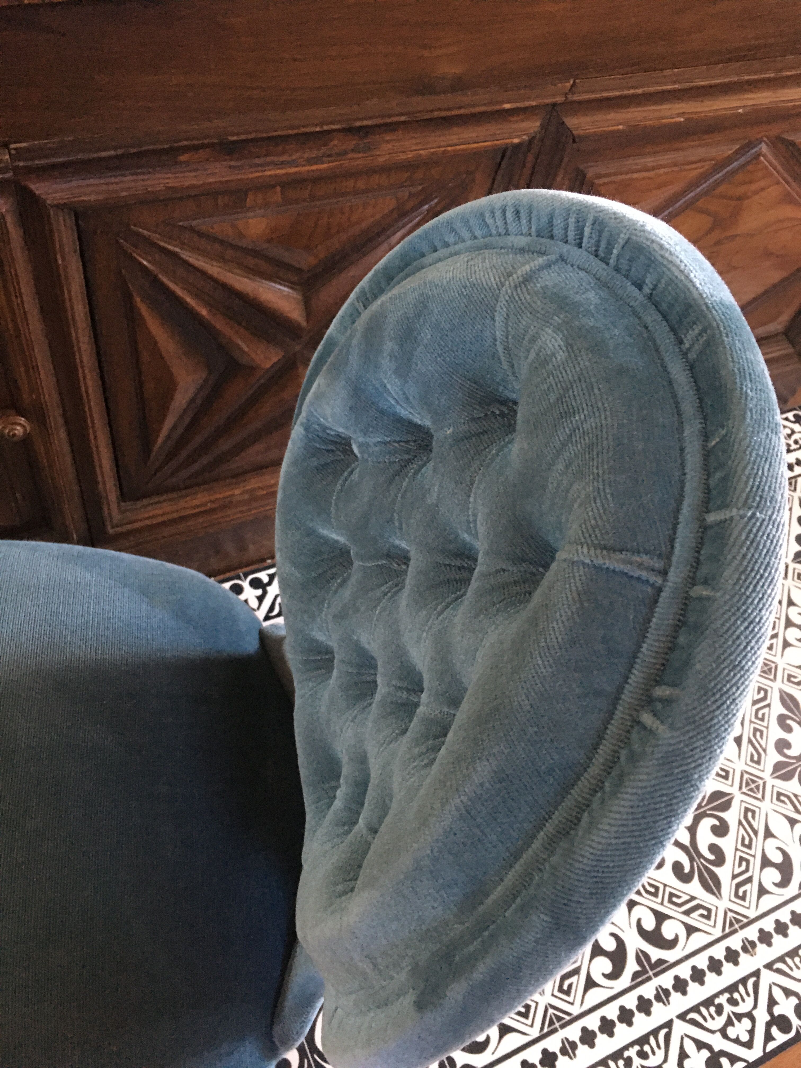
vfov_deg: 61.7
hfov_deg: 48.2
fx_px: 895
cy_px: 534
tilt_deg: -55.8
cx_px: 400
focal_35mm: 29
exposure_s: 1/17
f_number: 2.2
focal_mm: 4.15
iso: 250
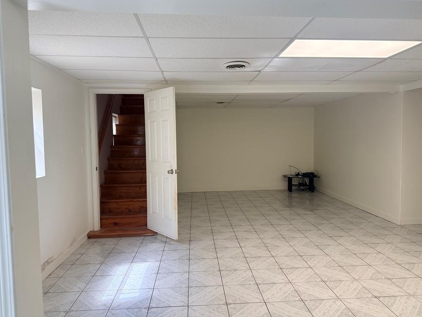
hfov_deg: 69.4
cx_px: 215
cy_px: 153
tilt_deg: -2.3
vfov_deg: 54.9
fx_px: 305
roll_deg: +0.0
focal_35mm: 25
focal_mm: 6.76
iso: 200
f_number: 1.78
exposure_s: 1/196
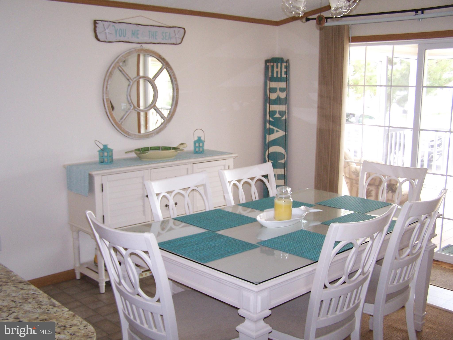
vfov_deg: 37.7
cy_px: 170
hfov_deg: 49.0
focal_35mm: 38
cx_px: 226
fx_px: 497
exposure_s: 1/60
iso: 140
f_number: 2.8
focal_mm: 6.3
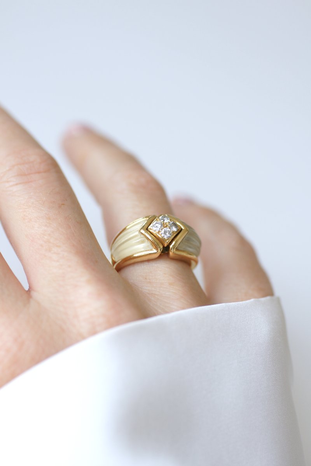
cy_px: 233
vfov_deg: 19.5
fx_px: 1361
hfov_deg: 13.0
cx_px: 156
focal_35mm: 105
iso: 200
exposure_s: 1/125
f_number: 3.2
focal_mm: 70
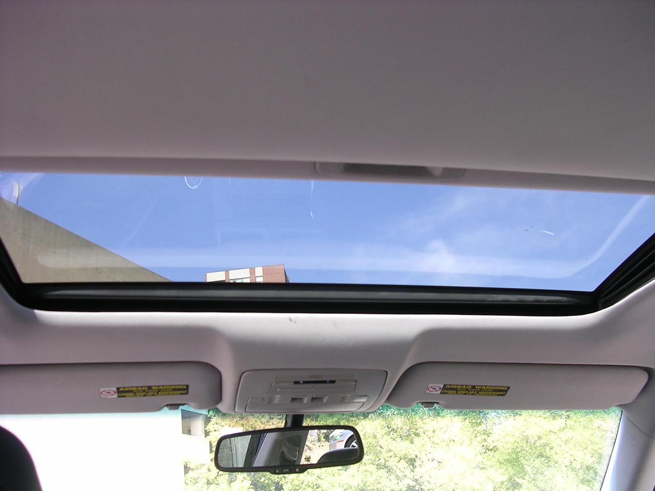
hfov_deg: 49.0
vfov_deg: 37.7
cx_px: 328
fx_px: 719
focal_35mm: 38
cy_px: 246
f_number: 2.8
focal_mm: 5.8
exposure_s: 1/109
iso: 100
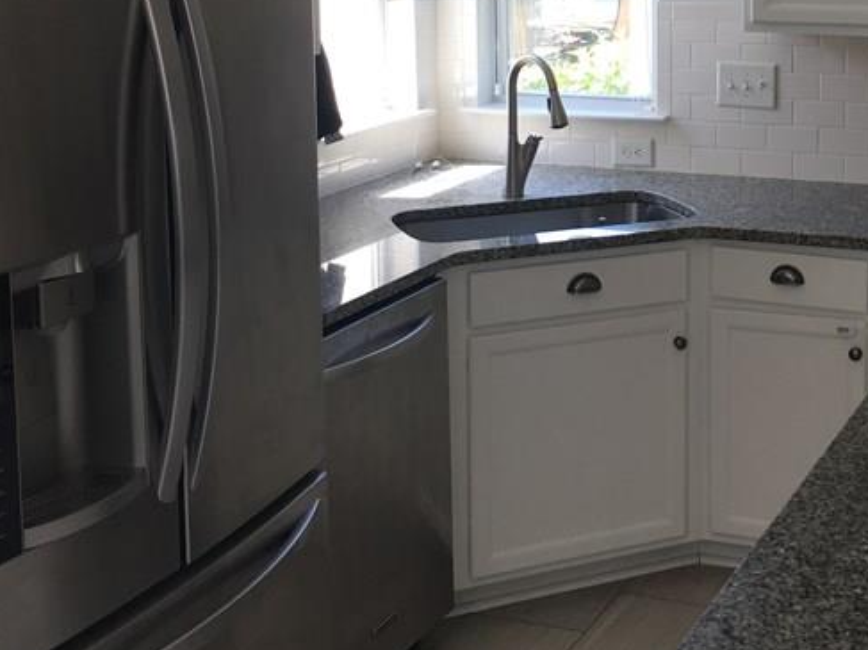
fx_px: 1529
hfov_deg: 30.6
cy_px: 45
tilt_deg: -5.2
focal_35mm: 61
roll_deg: -0.2
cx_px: 734
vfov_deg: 23.3
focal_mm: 4.15
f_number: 2.2
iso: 32
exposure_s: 1/60
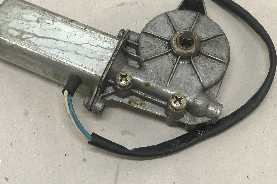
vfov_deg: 33.2
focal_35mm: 40
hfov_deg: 48.4
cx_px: 132
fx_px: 308
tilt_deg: -65.4
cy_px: 65
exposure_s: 1/33
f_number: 1.8
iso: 25
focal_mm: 3.99
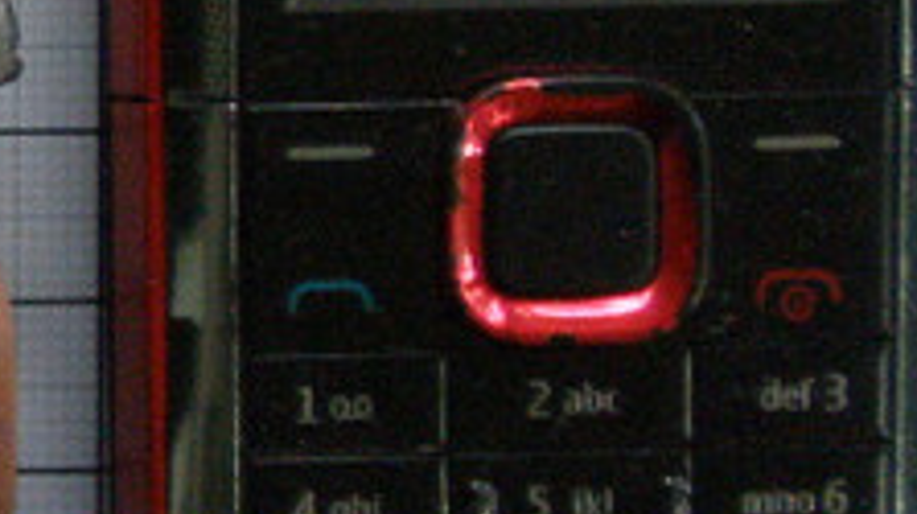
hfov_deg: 10.0
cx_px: -1129
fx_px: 4689
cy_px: 115
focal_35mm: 193
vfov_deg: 6.3
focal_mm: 6.6
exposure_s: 1/30
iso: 125
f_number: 3.5
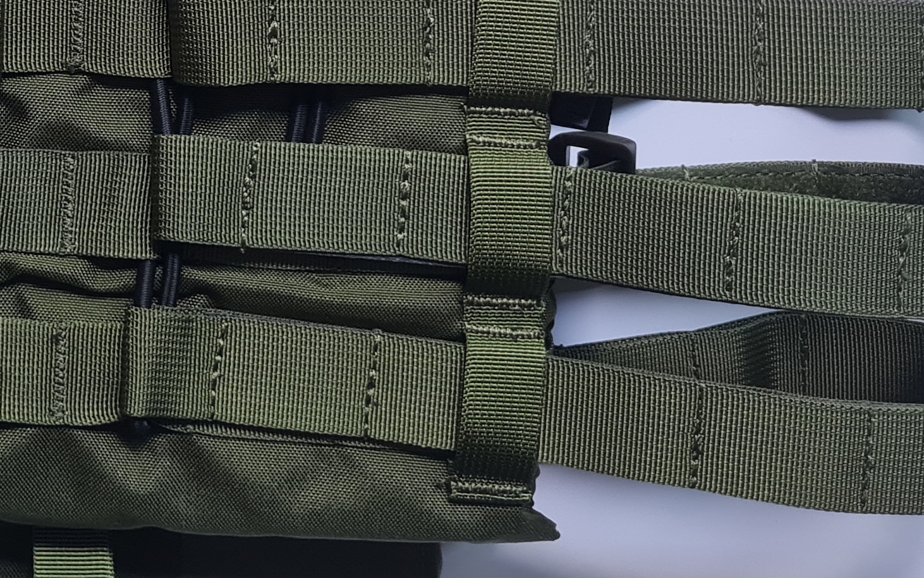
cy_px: -163
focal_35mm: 76
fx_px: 1914
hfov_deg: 25.7
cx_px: -18
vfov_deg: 16.3
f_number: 1.8
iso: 200
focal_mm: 5.4
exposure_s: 1/100
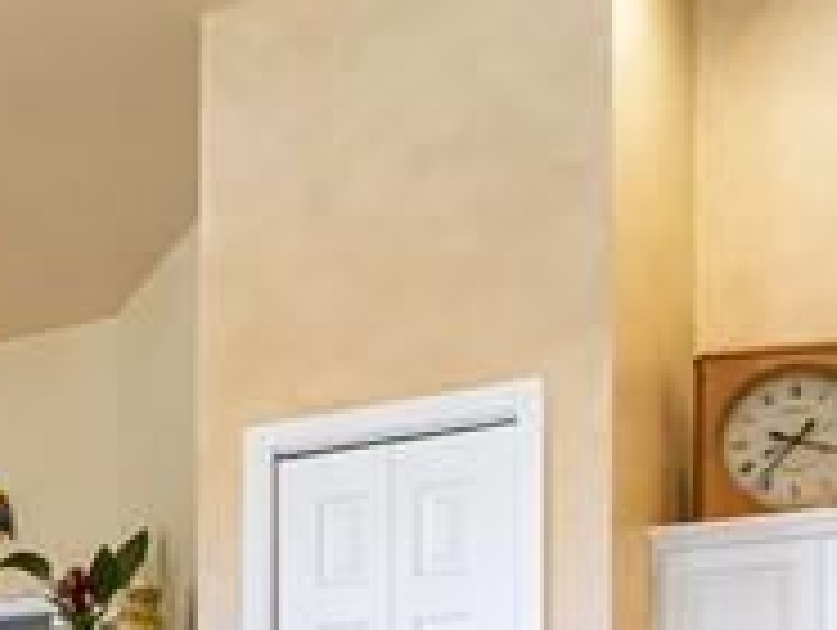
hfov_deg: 22.9
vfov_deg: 17.5
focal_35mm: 77
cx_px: -207
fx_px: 1864
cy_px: 900
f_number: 7.1
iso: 200
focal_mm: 7
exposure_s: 1/3
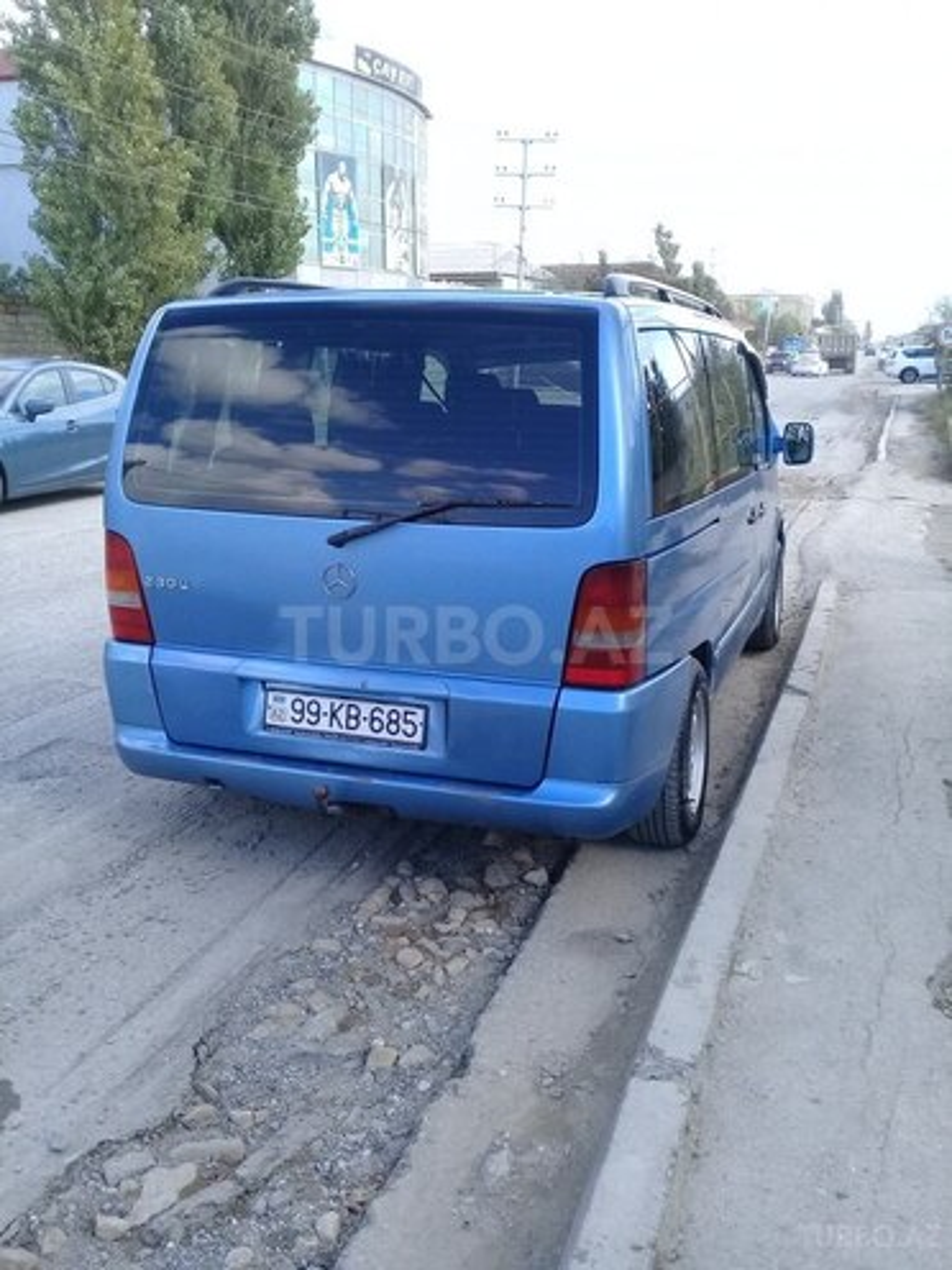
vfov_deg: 58.4
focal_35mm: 31
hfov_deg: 45.4
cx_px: 476
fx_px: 1137
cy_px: 635
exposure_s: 1/280
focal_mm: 3.3
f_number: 2.2
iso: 50
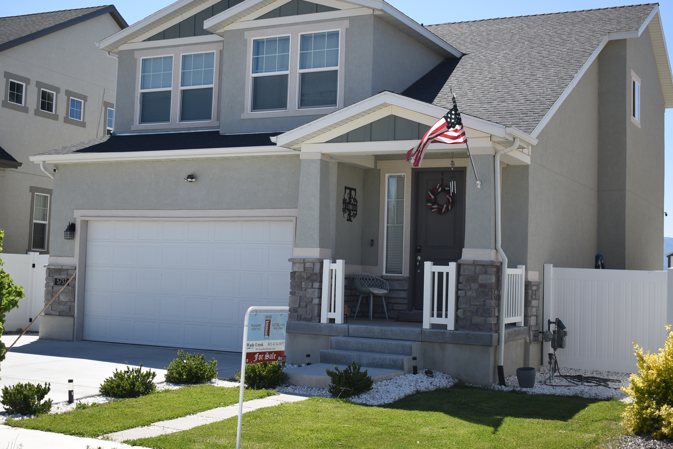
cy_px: 200
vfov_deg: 26.5
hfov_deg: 38.8
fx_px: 953
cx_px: 300
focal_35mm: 51
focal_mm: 28
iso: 100
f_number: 4.2
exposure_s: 1/640
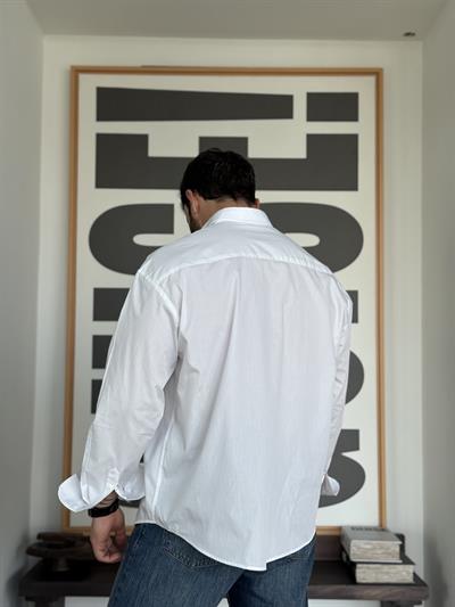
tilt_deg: +3.9
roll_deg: -0.8
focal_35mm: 48
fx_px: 841
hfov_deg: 30.3
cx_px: 228
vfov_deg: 39.6
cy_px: 304
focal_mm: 6.76
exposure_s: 1/247
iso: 64
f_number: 1.78
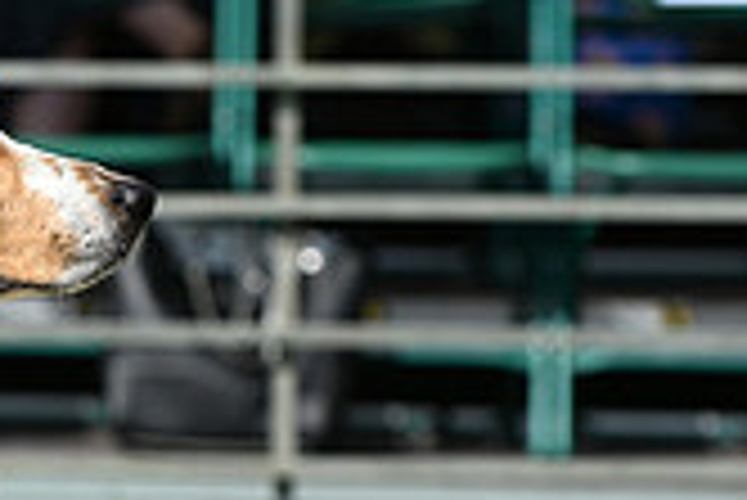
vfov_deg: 3.3
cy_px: 583
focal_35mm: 419
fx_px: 8702
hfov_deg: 4.9
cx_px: -513
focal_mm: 120
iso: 160
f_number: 4.5
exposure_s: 1/1250
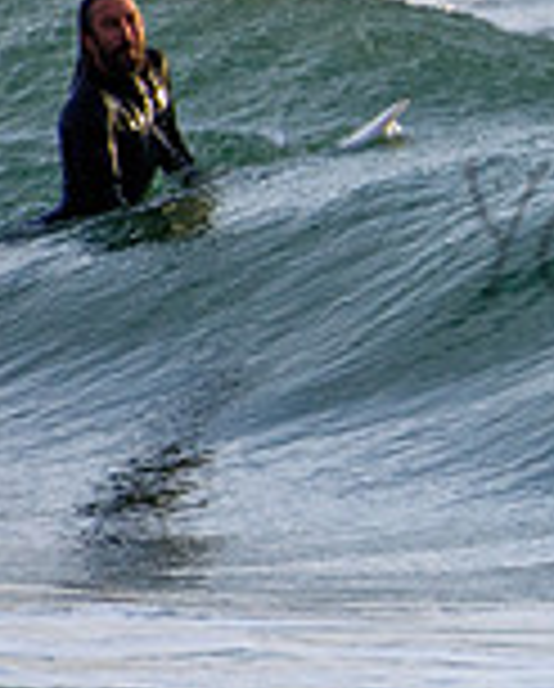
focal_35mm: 2663
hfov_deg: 0.6
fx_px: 54417
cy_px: 191
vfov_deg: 0.7
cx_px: 928
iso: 640
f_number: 5.6
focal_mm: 500
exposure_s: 1/2000
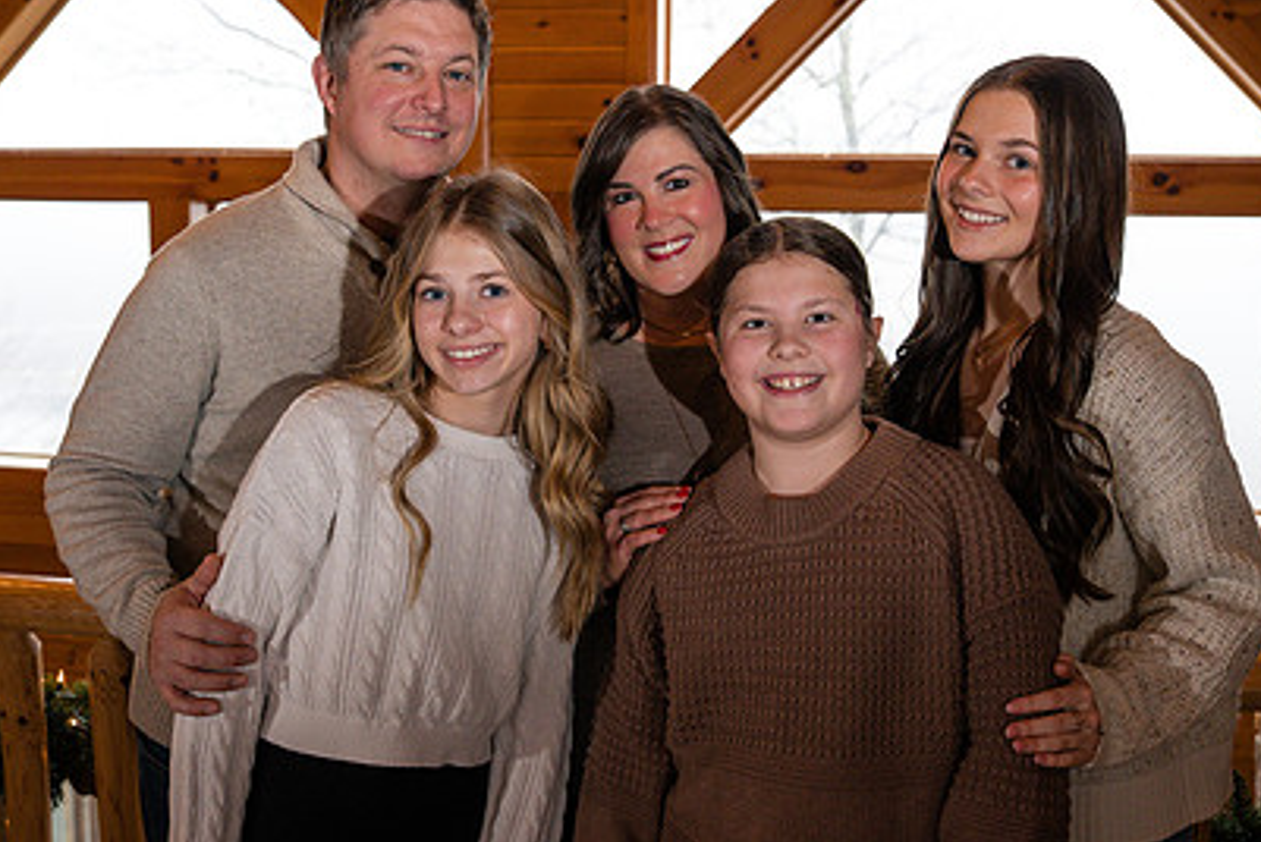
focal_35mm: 45
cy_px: 397
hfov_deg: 43.6
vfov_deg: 29.9
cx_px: 630
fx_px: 1577
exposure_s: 1/160
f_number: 4
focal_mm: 29
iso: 800
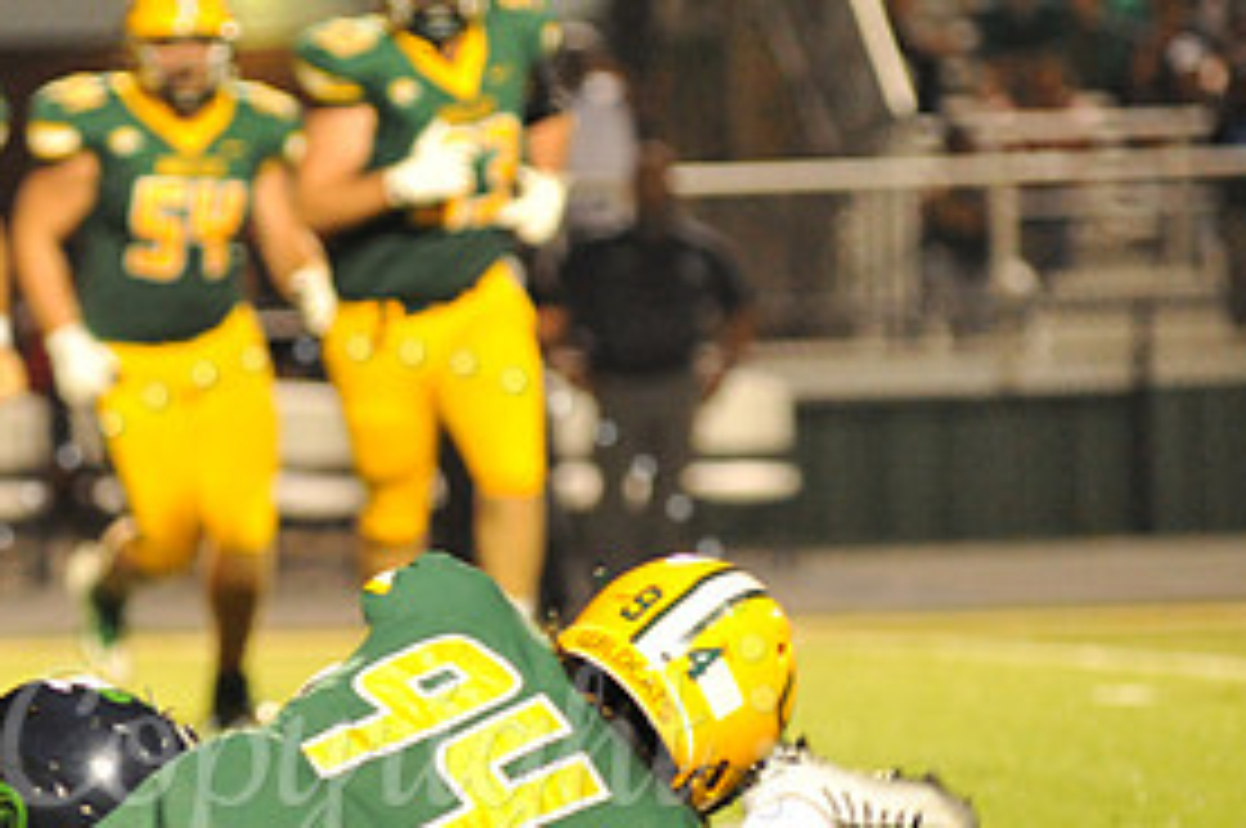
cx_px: 351
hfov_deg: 4.9
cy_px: 760
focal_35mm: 419
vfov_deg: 3.3
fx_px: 14485
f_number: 4
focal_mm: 200
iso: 6400
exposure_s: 1/320
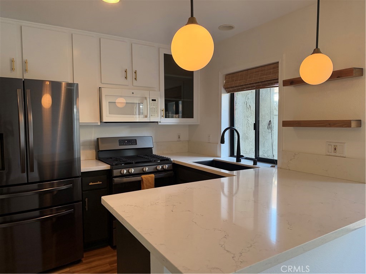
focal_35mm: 24
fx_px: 254
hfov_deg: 71.6
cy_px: 137
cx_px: 183
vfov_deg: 56.8
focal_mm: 6.76
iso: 200
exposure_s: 1/155
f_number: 1.78
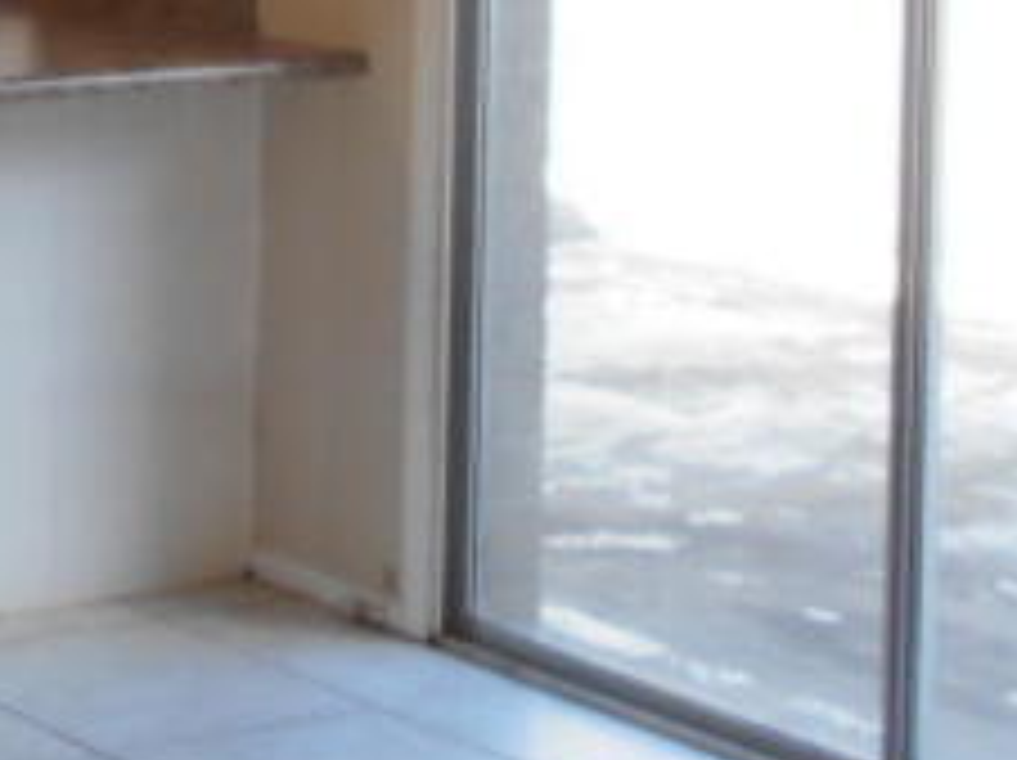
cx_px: -518
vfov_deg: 12.1
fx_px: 3463
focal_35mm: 118
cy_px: -292
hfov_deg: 15.4
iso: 80
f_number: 3.2
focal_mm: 4.6
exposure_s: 1/60
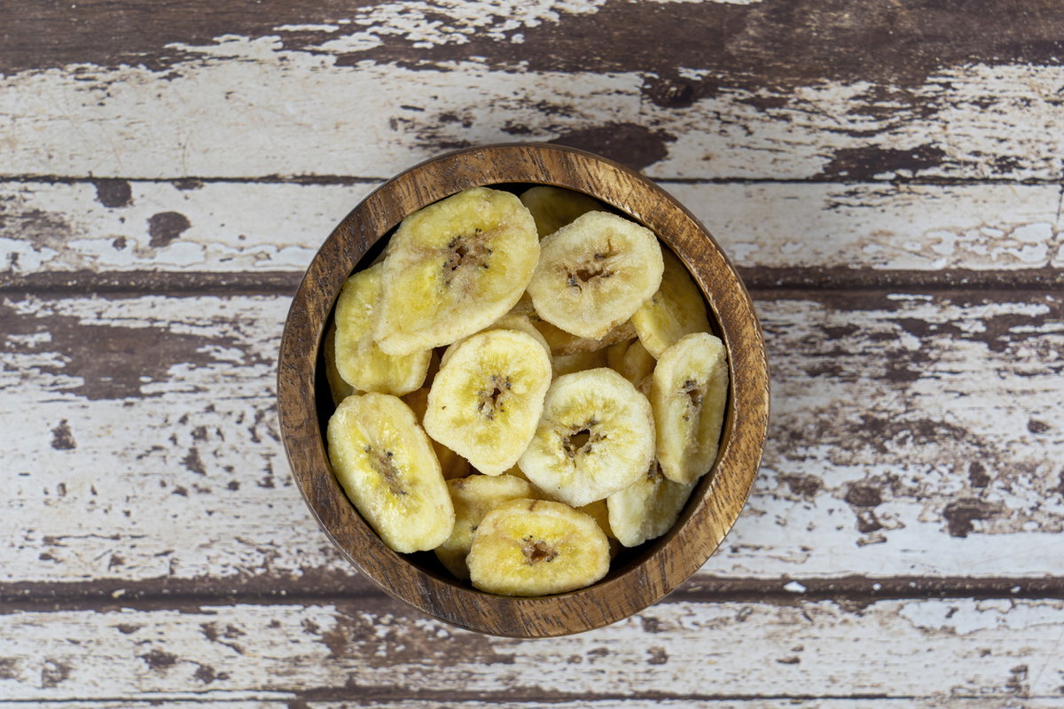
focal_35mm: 105
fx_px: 3103
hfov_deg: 19.5
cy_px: 354
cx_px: 532
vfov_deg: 13.0
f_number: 8
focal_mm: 105
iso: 250
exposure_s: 1/13
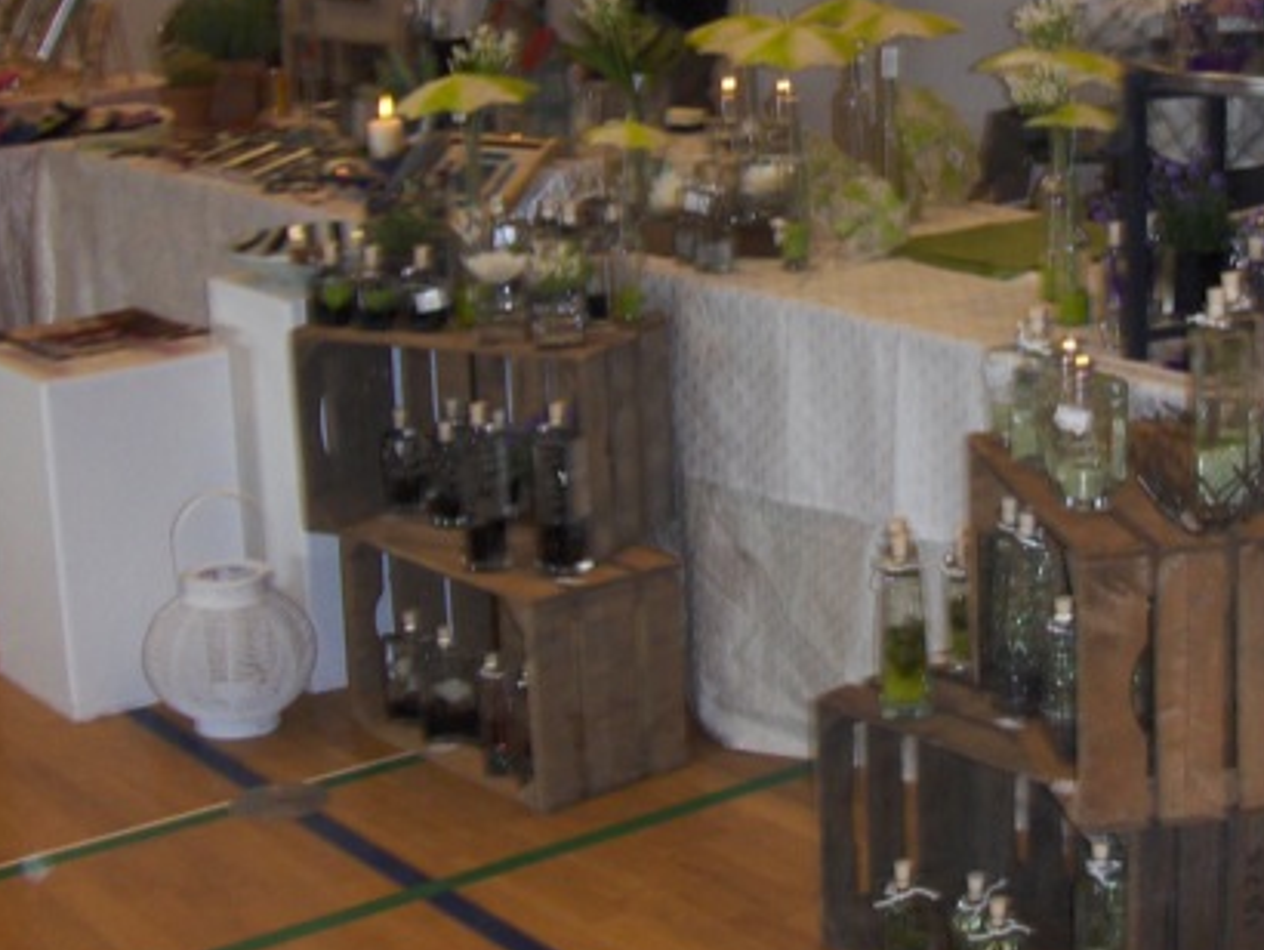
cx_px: 891
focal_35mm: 75
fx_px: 2740
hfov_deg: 25.8
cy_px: 231
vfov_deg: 19.5
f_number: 3.5
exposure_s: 1/60
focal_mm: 6.5
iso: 100
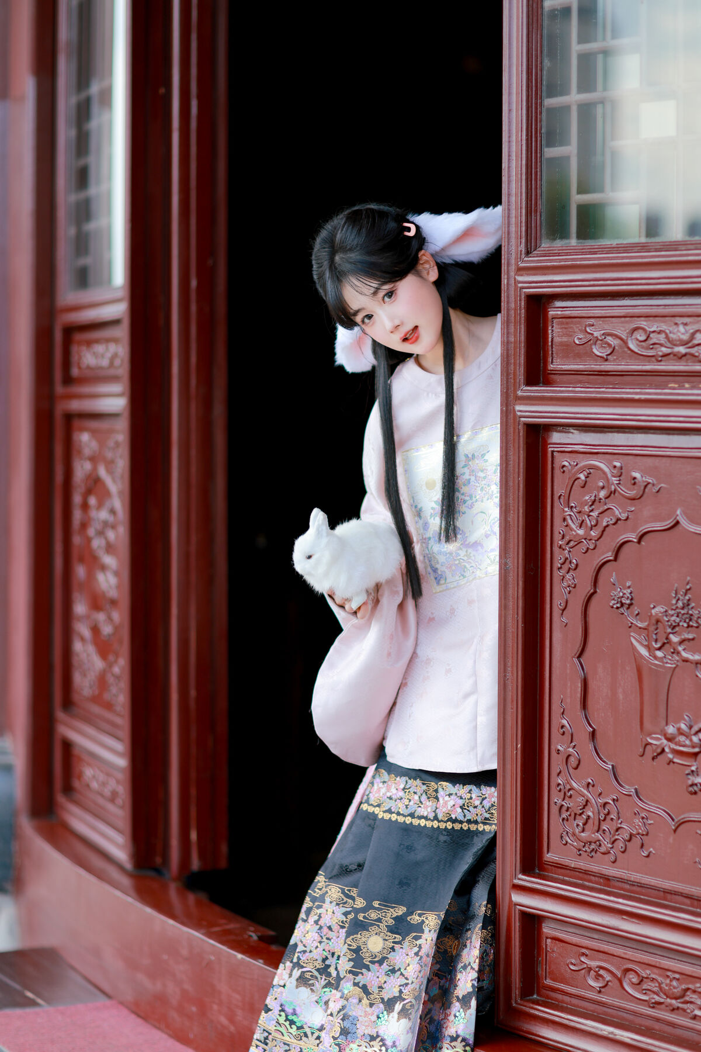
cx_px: 350
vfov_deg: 23.6
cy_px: 526
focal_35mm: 86
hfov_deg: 15.9
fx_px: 2512
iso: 100
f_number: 1.8
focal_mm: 85
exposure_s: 1/800
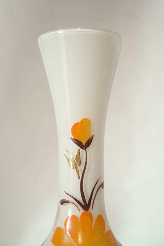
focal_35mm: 69
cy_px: 123
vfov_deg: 29.2
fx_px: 471
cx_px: 82
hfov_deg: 19.7
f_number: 5.6
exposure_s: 1/30
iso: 800
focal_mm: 45
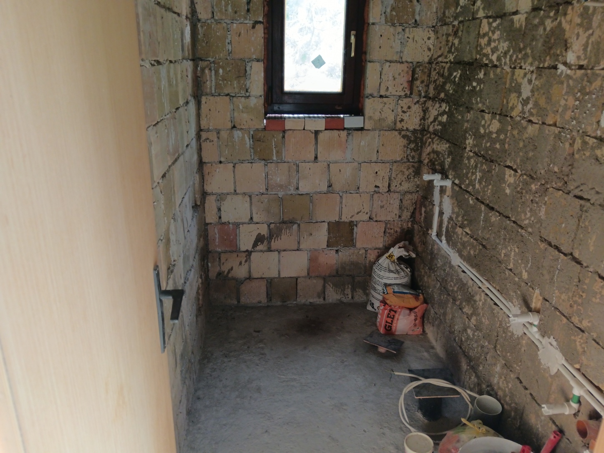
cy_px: 226
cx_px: 302
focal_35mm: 27
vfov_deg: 51.4
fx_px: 471
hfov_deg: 65.3
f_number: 1.9
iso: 500
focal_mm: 4.95
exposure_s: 1/50
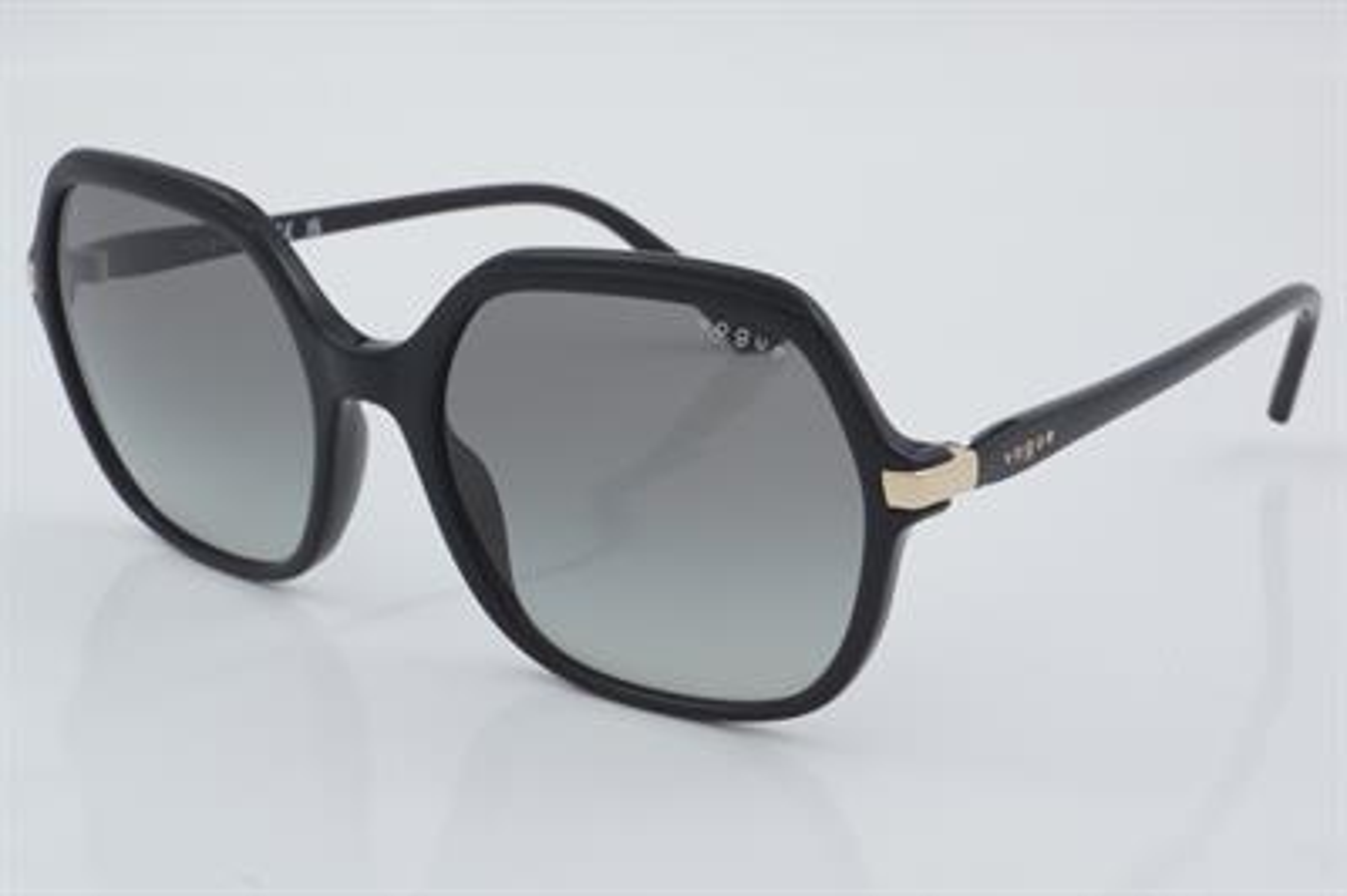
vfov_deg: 18.2
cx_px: 674
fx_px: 2804
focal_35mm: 75
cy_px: 448
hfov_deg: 27.0
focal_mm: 50
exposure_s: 1/4
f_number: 32
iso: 100
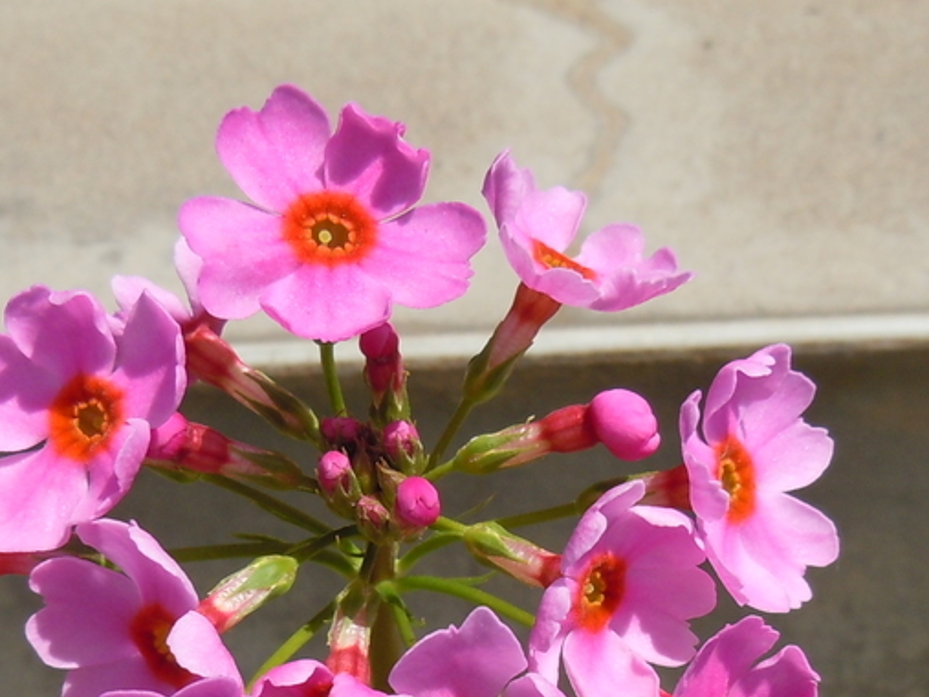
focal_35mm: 71
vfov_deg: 20.4
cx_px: 410
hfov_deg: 27.4
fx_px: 1905
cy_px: 605
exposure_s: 1/320
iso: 100
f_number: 7
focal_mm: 5.4
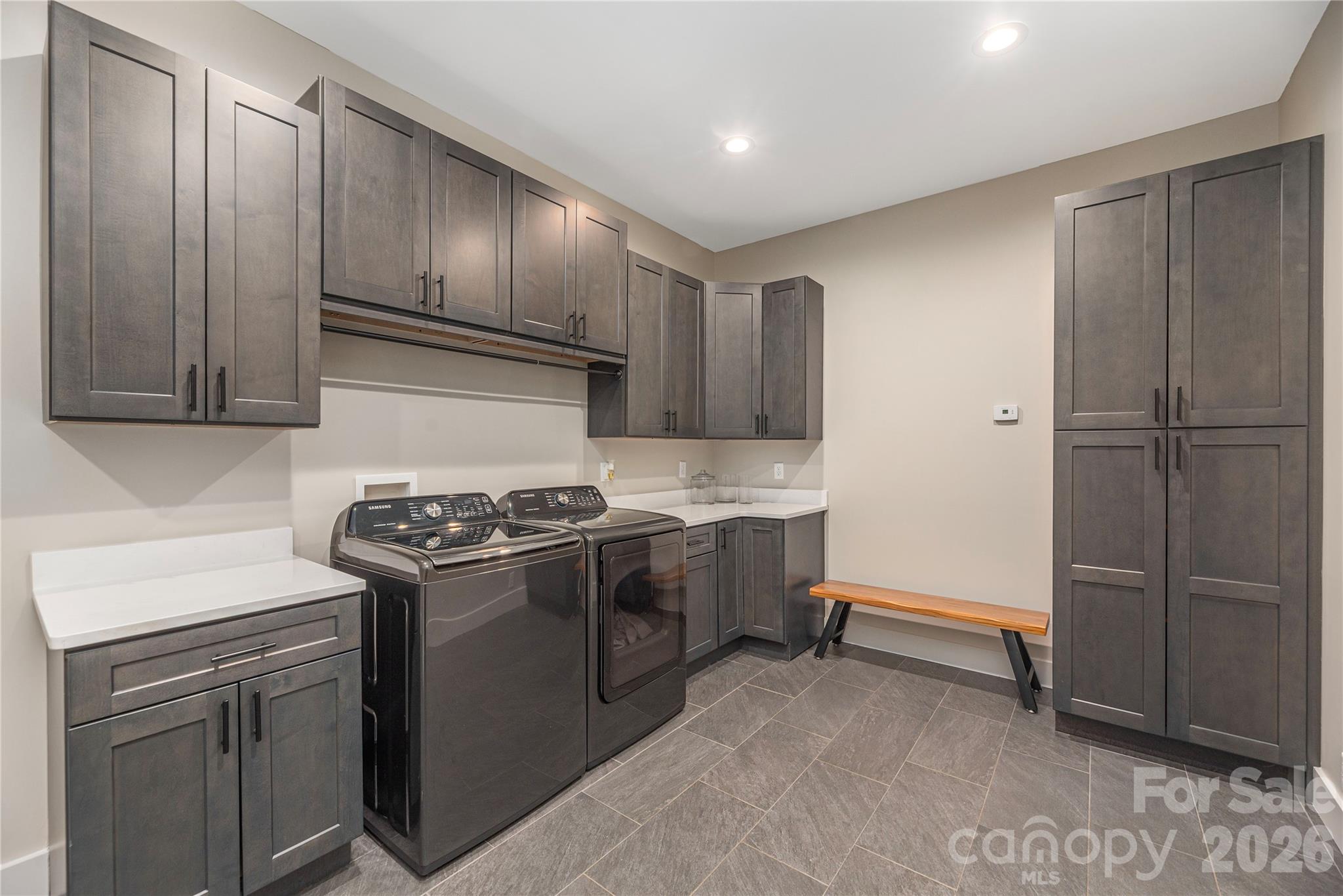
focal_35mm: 14
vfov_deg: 81.2
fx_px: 522
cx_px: 672
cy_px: 448
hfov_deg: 104.2
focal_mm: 14
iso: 320
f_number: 8
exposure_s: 1/80
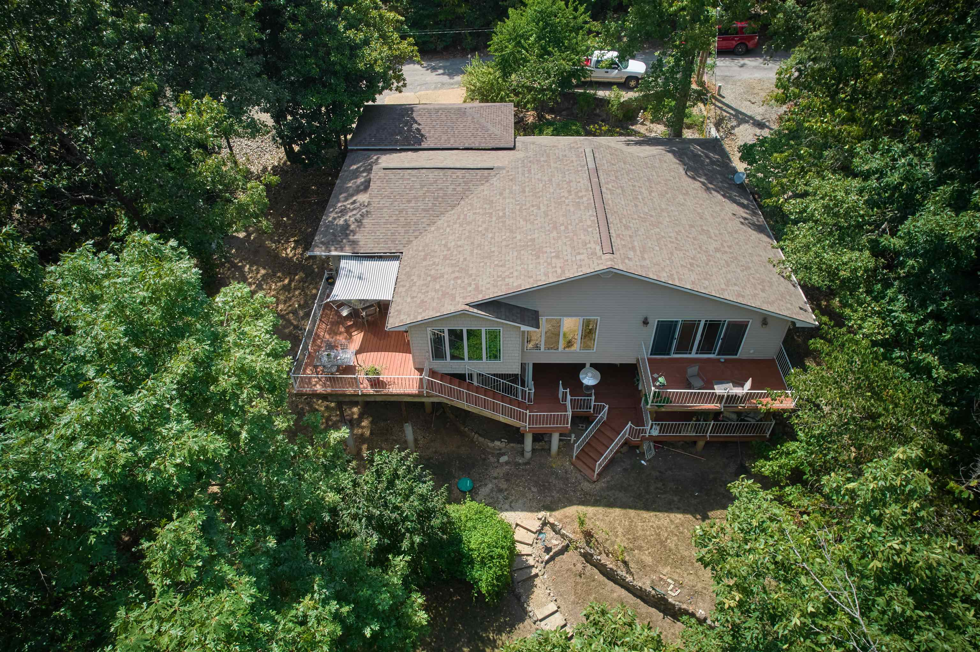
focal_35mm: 22
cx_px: 490
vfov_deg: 57.2
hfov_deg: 78.6
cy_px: 326
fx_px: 599
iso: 100
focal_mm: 8.38
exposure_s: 1/1250
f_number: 2.8
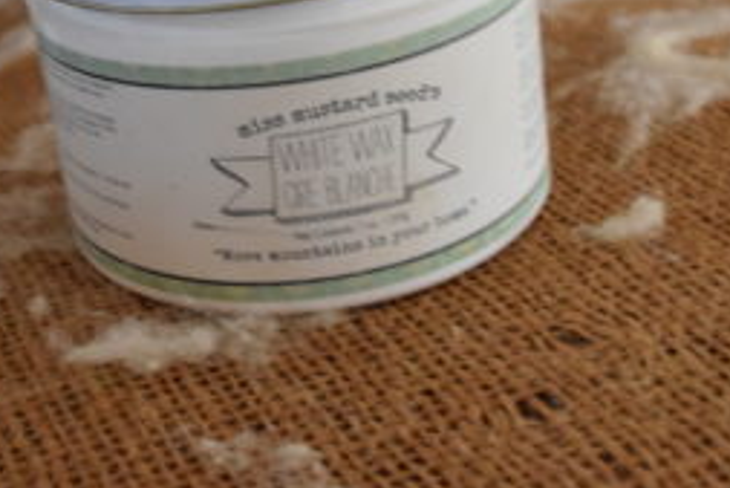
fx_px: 1684
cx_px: 170
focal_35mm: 83
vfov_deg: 16.3
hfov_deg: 24.2
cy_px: 51
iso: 3200
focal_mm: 28
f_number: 7.1
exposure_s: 1/25
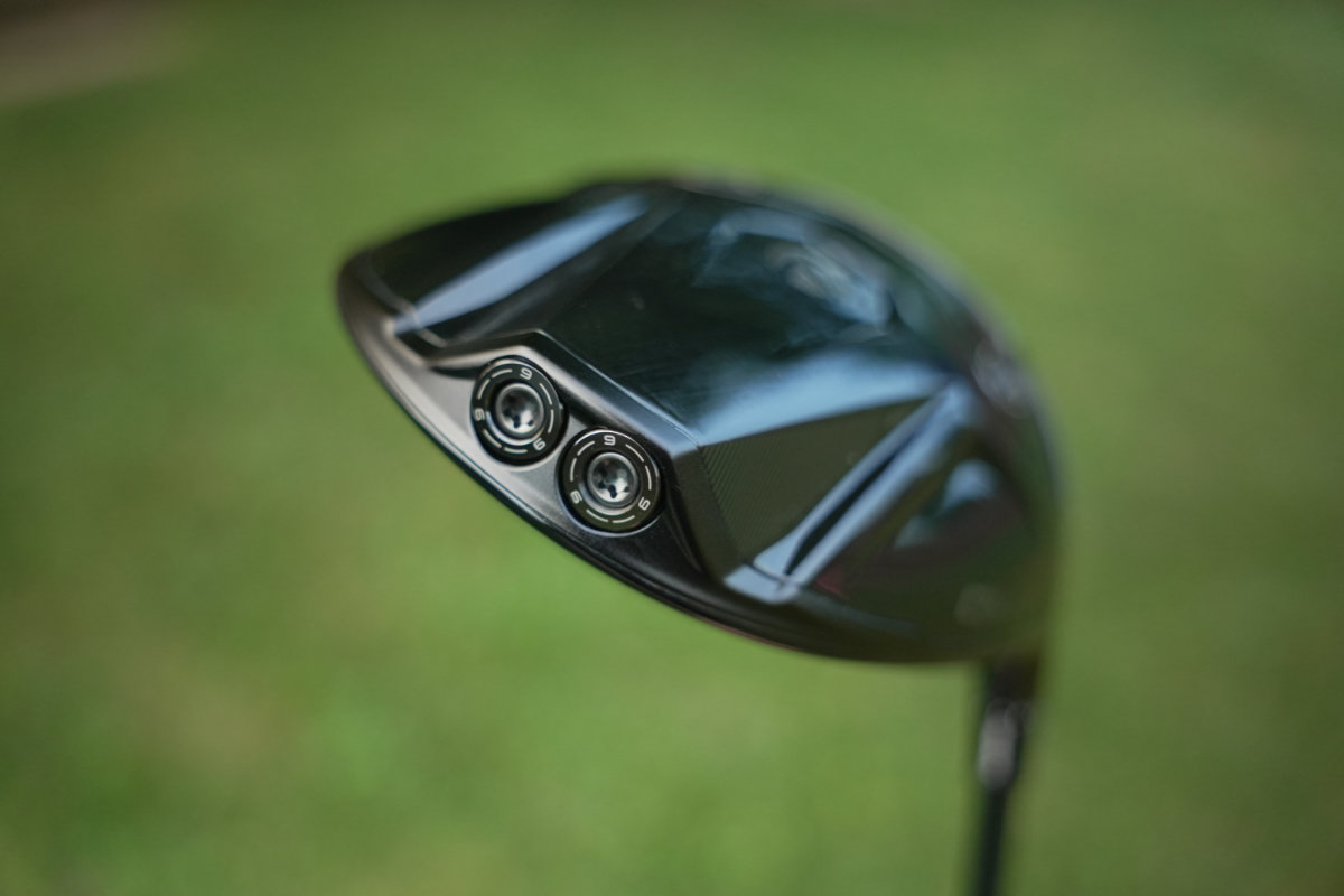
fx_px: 1187
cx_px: 672
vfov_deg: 41.4
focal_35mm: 32
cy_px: 448
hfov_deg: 59.0
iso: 800
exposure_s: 1/50
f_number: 1.8
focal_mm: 21.2
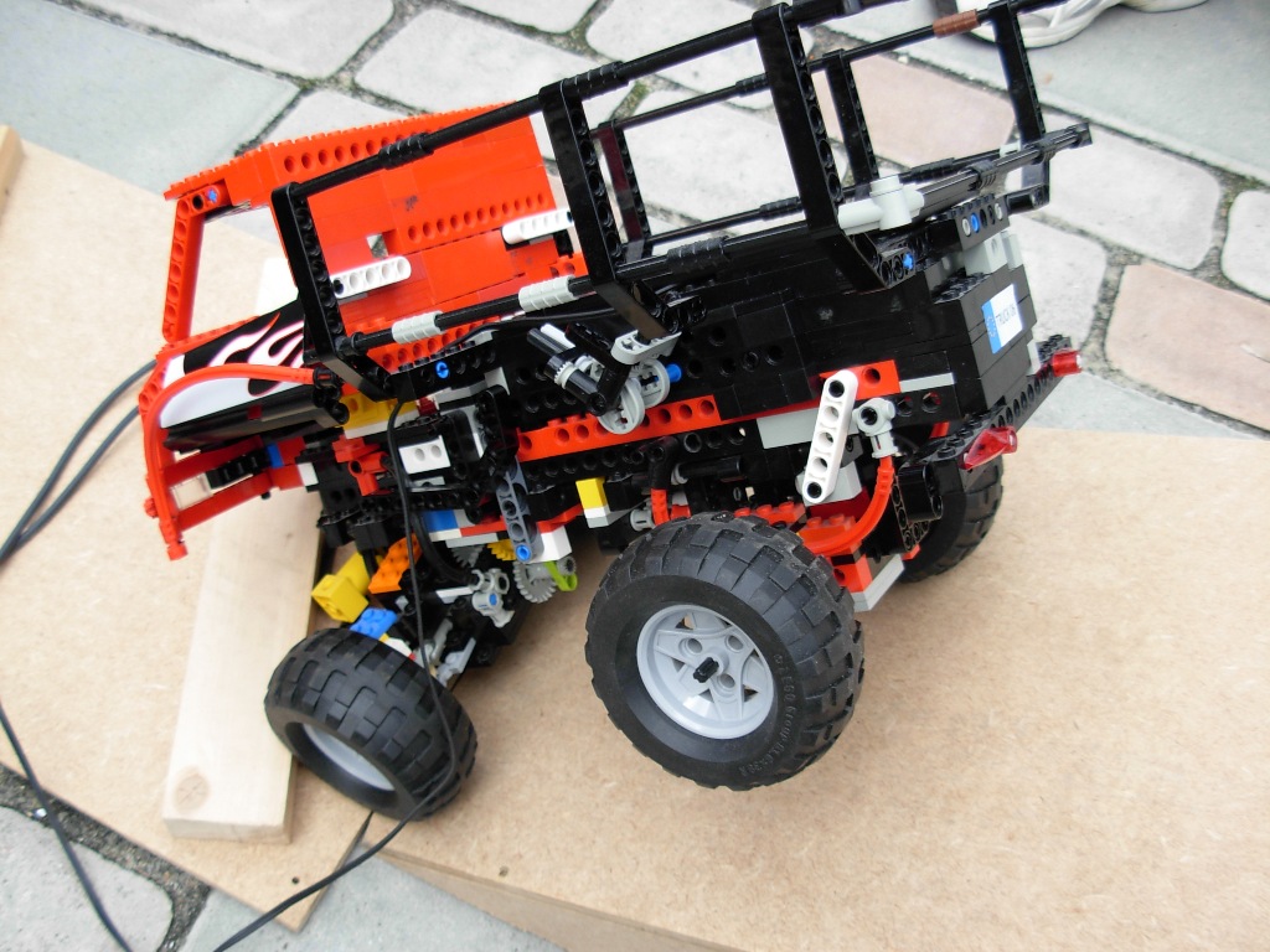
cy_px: 476
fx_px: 1394
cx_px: 635
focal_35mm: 38
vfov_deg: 37.7
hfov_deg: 49.0
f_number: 2.9
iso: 79
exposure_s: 1/197
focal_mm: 6.3
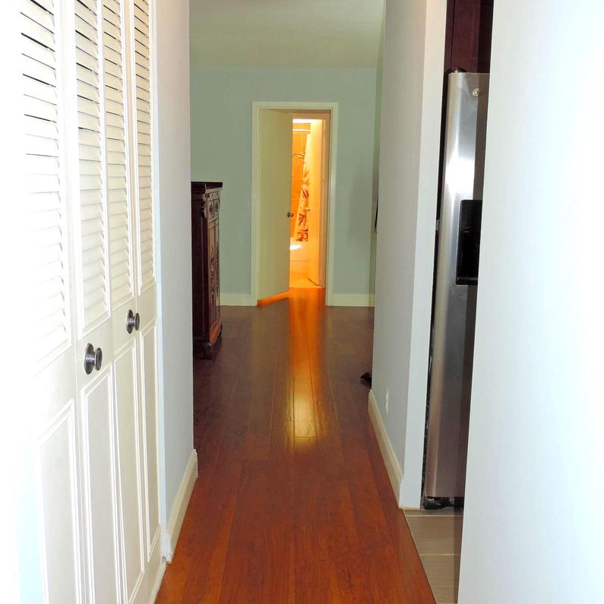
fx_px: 711
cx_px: 307
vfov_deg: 46.0
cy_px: 308
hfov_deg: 46.0
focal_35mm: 36
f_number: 3.1
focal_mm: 5.3
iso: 200
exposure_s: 1/30
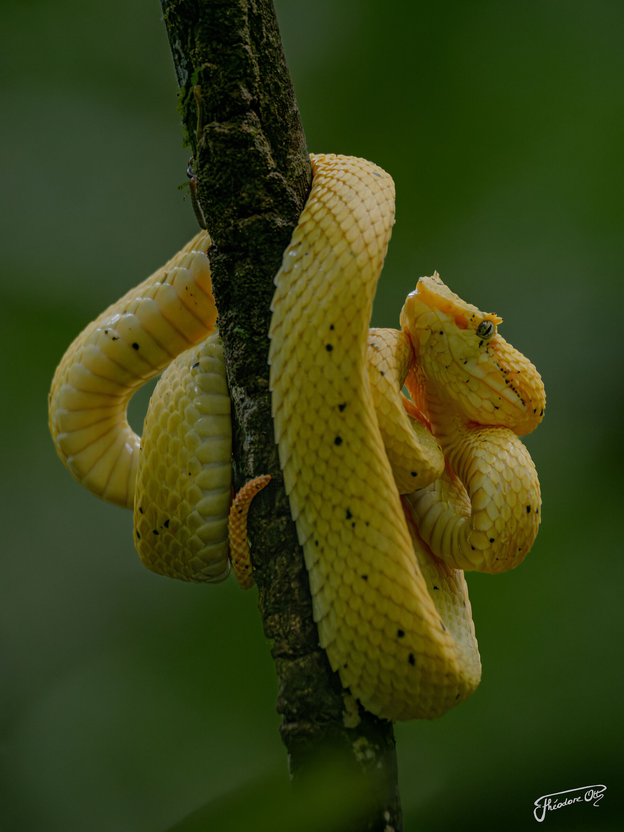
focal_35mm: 801
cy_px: 416
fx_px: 19252
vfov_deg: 2.5
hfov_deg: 1.9
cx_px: 312
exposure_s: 1/100
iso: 4000
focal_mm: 400
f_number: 6.3
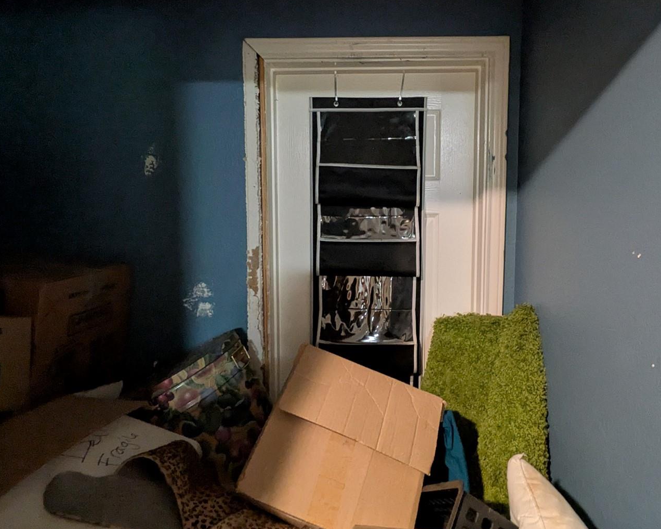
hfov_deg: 74.7
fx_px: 430
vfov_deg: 62.9
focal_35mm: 22
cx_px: 371
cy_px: 228
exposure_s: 1/20
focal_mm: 1.85
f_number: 2.2
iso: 606
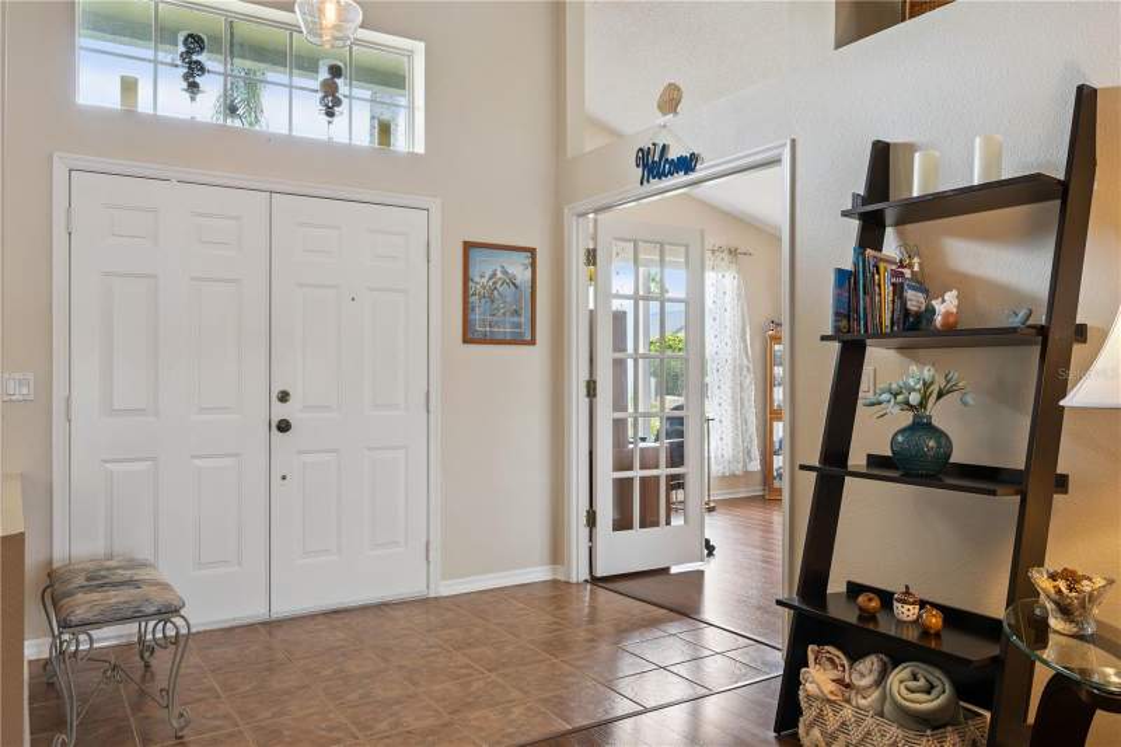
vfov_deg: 50.4
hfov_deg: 70.4
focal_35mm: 26
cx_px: 560
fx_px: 794
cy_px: 374
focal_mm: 25.5
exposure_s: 1/6
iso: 200
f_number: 9
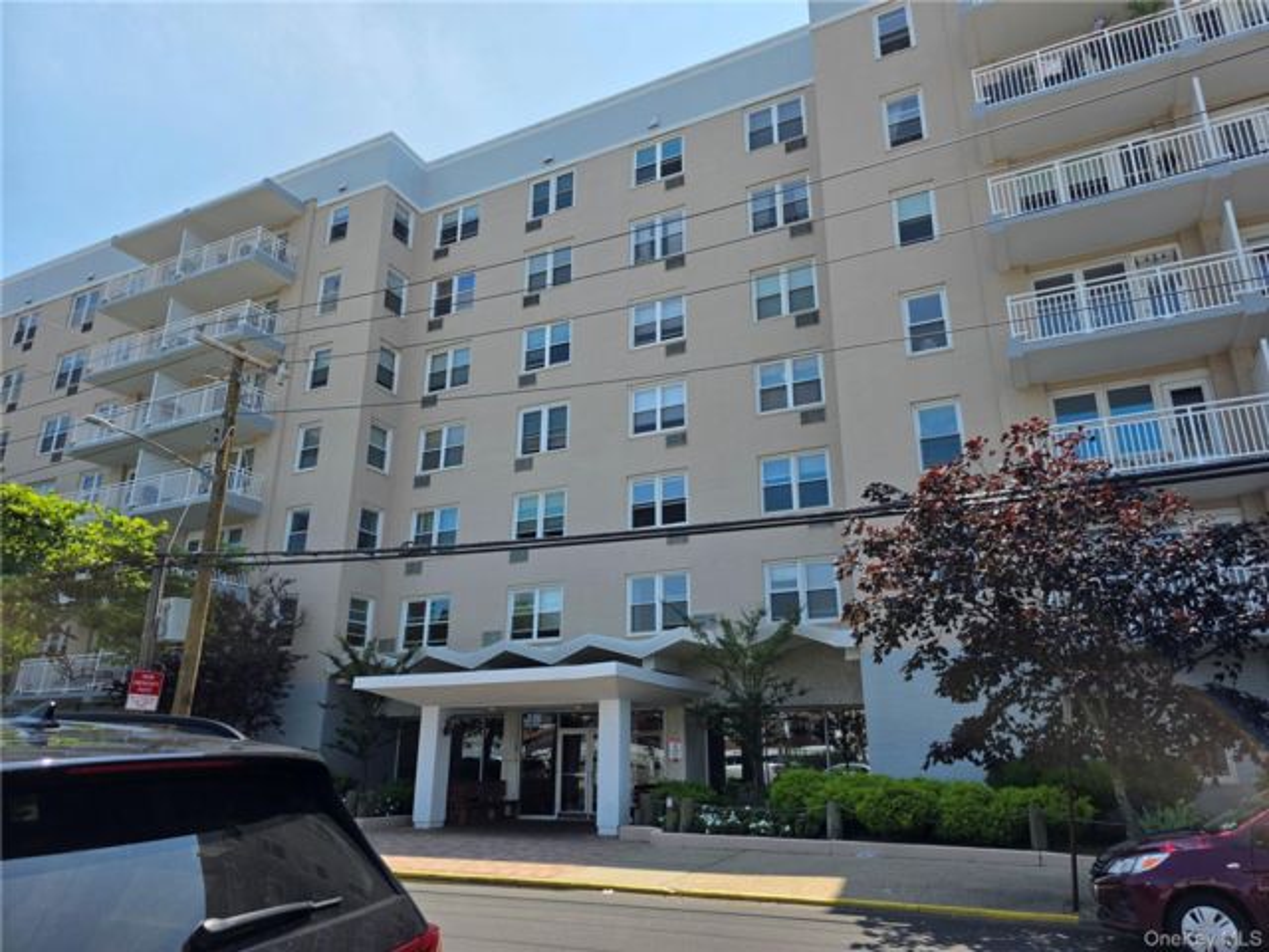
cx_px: 634
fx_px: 843
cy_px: 476
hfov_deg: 73.9
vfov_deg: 58.9
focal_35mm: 23
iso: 80
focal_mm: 6.3
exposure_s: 1/4434
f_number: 1.7
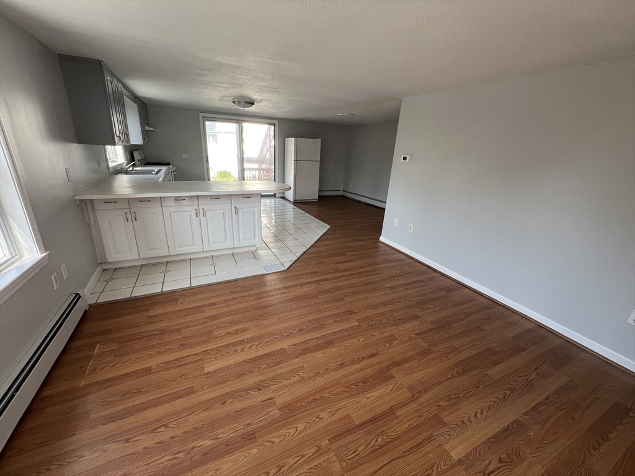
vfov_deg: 89.9
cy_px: 238
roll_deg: -3.3
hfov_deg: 106.2
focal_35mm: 13
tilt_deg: -20.0
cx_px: 318
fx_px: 238
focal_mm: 1.57
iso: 64
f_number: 1.8
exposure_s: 1/99
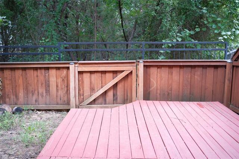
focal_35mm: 35
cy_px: 80
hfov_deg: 54.5
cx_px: 120
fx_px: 232
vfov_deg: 37.8
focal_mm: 23
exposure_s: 1/125
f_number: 2.8
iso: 400
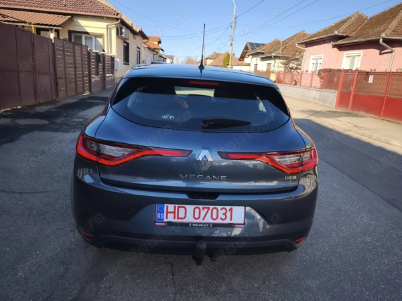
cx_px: 201
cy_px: 150
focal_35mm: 23
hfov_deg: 73.9
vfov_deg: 58.9
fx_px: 267
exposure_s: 1/1277
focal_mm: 6.57
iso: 50
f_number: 1.6
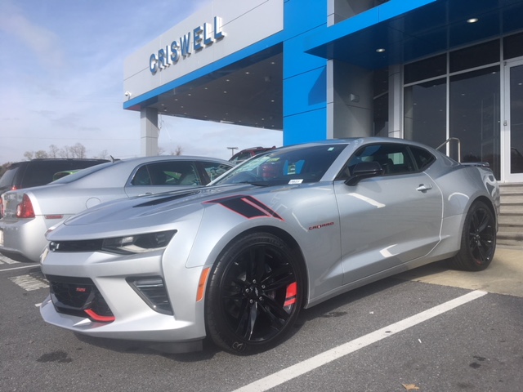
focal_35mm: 29
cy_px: 196
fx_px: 438
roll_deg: -2.0
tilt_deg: +1.4
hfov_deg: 61.7
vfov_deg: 48.2
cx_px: 262
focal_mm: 4.15
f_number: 2.2
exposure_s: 1/1672
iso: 25
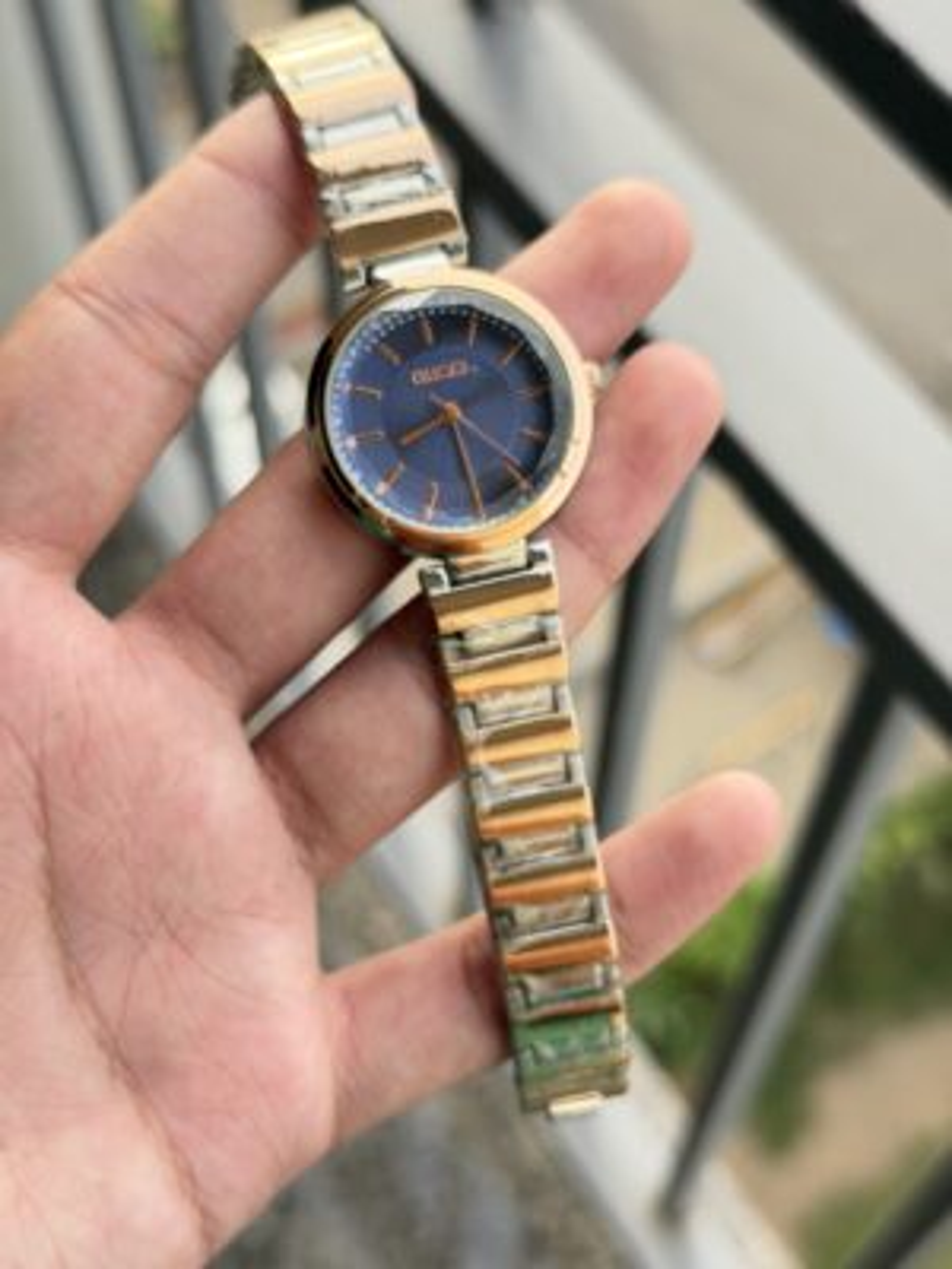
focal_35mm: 48
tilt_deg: -59.7
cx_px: 476
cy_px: 634
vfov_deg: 39.7
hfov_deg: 30.3
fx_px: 1760
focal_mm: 6.76
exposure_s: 1/570
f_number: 1.78
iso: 80
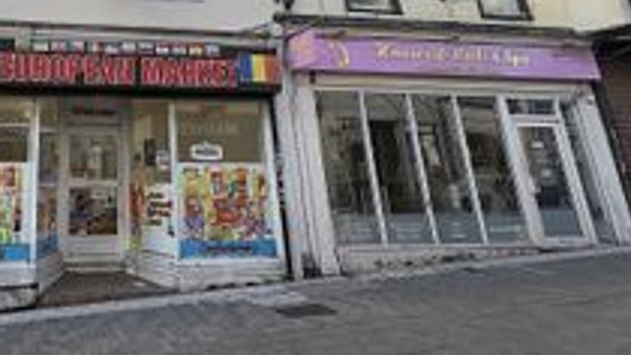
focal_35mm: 29
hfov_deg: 58.3
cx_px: 84
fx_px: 485
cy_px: 36
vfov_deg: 37.5
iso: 64
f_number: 2.2
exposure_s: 1/821
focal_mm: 2.22
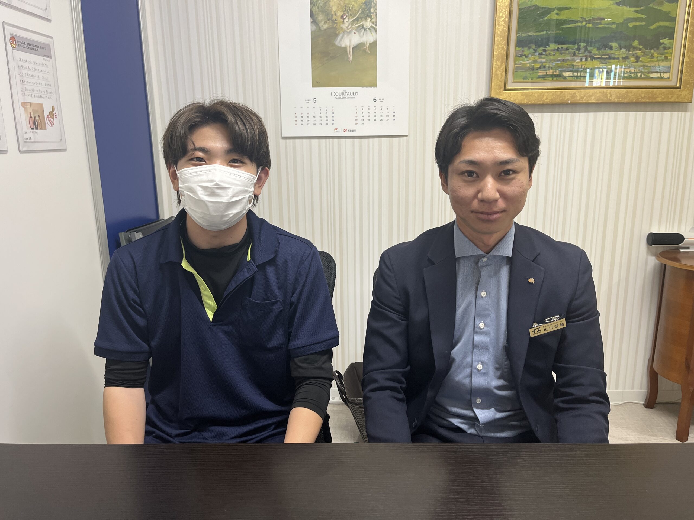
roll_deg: +0.7
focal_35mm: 26
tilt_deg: -13.1
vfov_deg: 53.1
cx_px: 347
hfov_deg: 67.3
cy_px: 260
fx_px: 521
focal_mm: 5.1
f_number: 1.6
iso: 125
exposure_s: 1/116
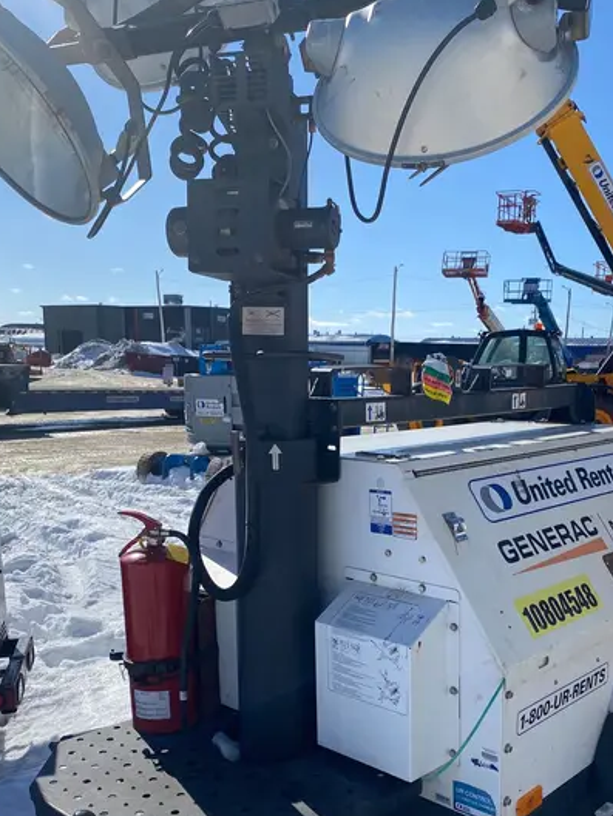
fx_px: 850
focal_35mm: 36
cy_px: 516
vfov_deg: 50.8
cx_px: 361
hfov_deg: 39.5
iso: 32
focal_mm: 4.25
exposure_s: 1/4808
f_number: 1.8
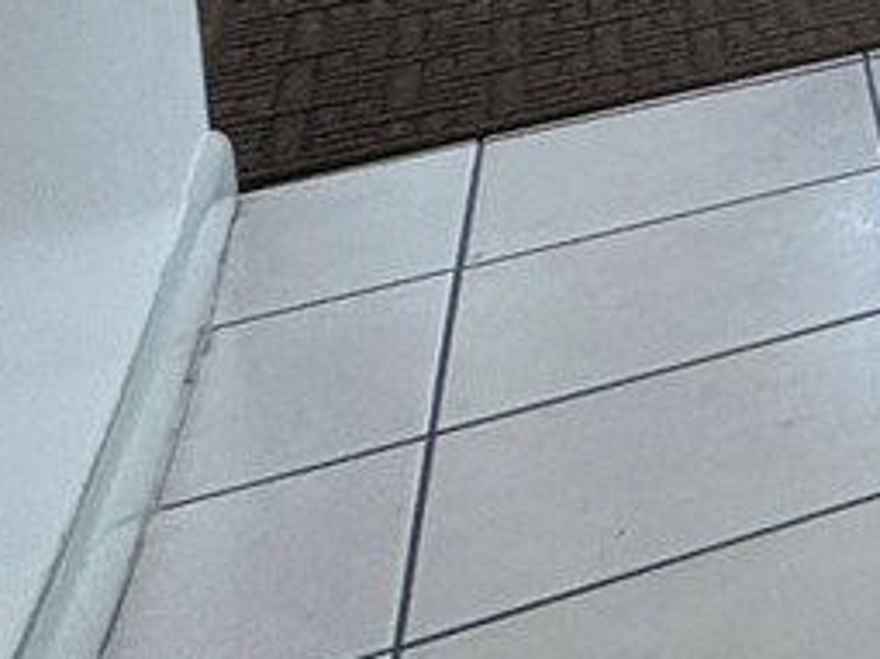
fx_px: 2236
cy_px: -680
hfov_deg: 11.6
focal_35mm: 88
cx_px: 2626
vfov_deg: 14.0
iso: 125
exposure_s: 1/120
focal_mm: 2.22
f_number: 2.2
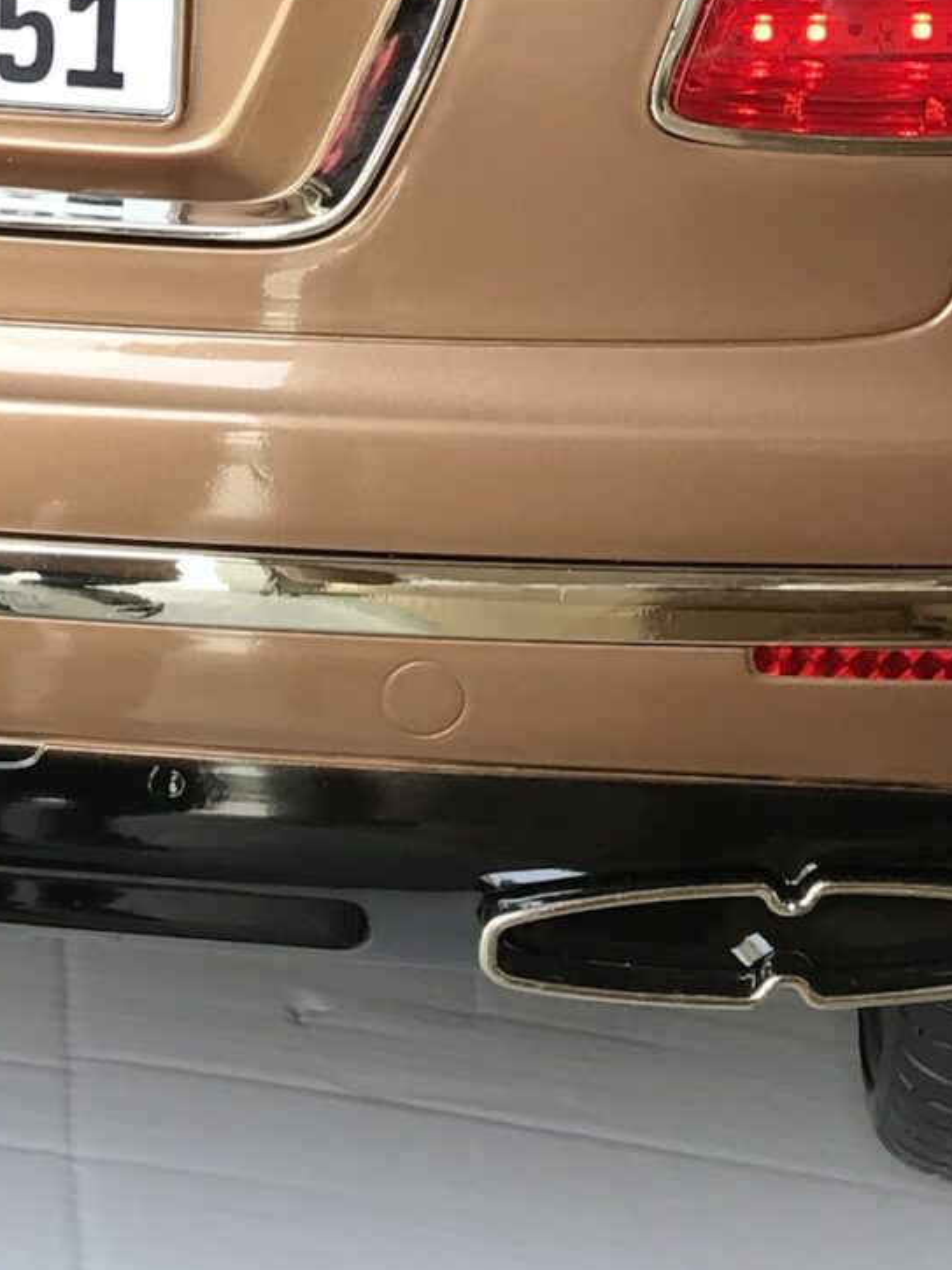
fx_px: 3630
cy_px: -265
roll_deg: -0.4
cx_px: -49
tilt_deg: -11.3
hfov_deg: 14.6
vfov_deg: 18.7
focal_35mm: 99
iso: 20
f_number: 1.8
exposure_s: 1/114
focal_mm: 3.99
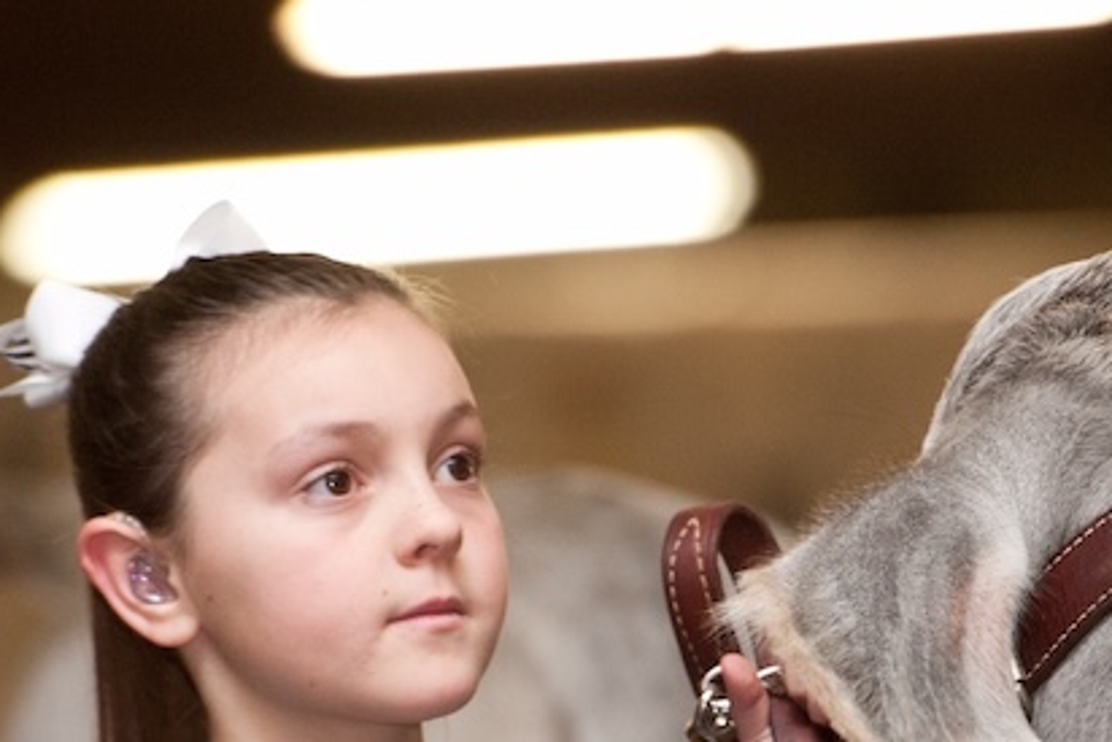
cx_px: 785
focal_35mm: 582
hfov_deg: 3.5
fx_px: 17983
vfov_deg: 2.4
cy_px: 916
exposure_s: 1/200
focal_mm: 200
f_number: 4
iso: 2000
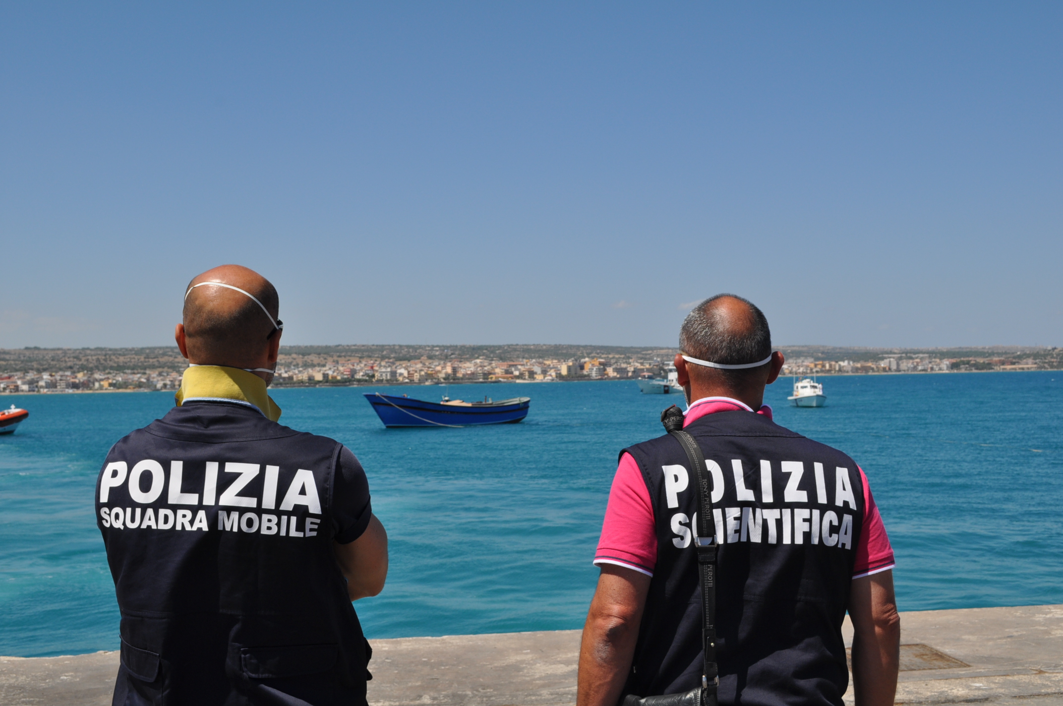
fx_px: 1283
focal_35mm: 44
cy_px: 353
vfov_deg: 30.8
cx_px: 532
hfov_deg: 45.0
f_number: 10
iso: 200
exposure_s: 1/400
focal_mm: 29
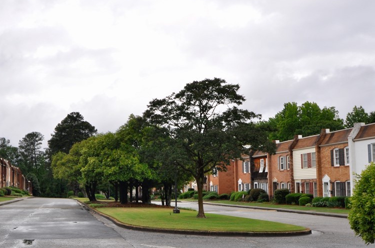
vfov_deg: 29.2
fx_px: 475
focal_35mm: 46
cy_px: 149
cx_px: 116
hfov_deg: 42.3
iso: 200
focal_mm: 21
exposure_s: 1/320
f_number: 9
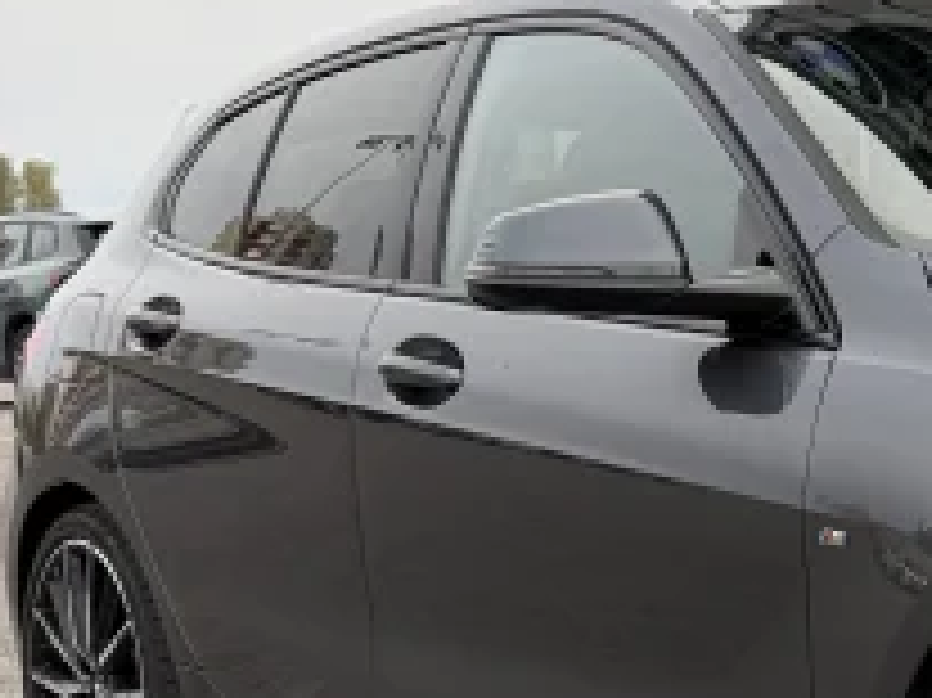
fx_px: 2664
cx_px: 1283
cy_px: 344
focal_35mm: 99
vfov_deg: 14.9
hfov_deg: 18.2
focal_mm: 6.76
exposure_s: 1/421
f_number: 1.78
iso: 100
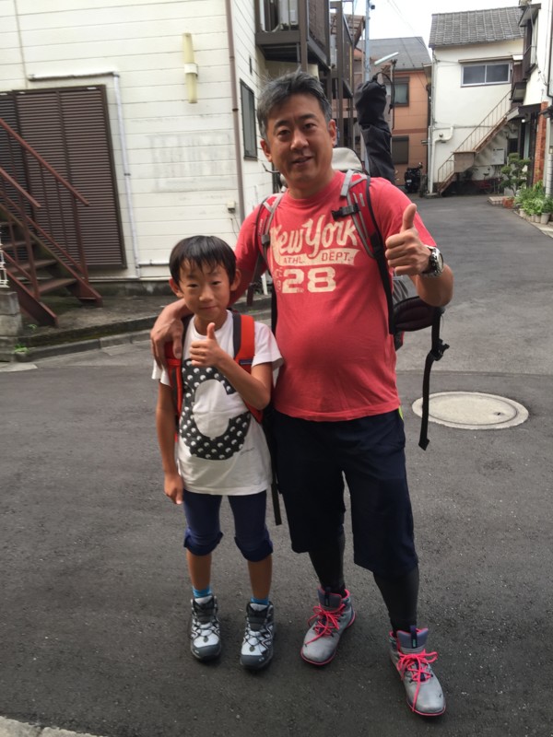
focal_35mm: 29
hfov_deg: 48.2
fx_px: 618
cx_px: 276
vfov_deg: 61.7
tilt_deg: -16.4
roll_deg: +2.9
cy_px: 368
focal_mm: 4.15
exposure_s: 1/60
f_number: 2.2
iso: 32
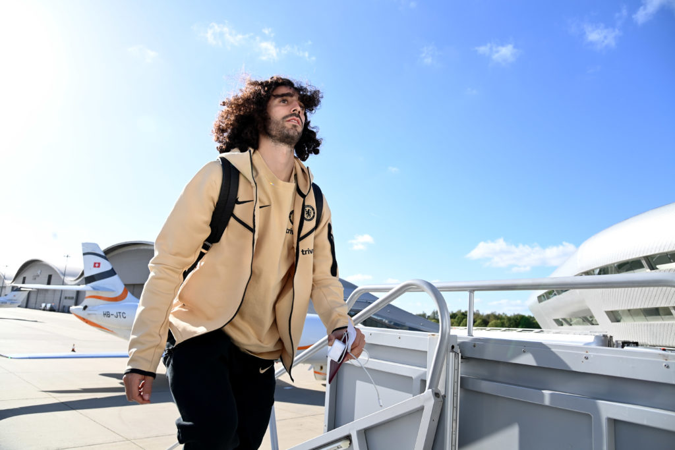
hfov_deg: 73.7
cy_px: 225
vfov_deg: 53.1
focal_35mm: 24
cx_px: 338
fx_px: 450
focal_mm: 24
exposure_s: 1/1000
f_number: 5.6
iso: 400
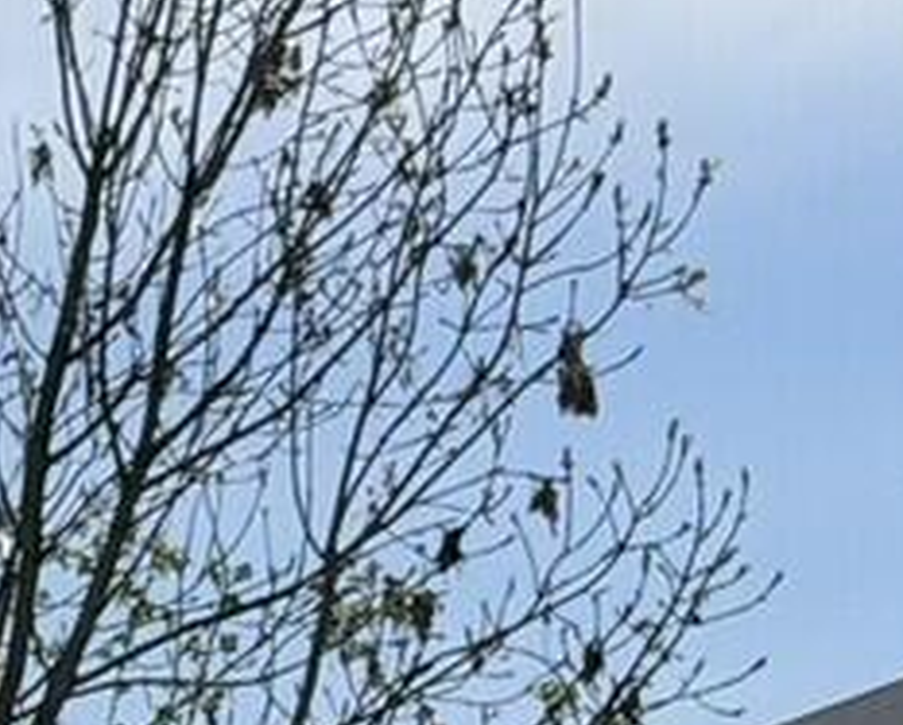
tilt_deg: +1.3
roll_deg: +1.3
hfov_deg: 6.2
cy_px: 1690
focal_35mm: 289
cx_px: -1709
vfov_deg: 5.2
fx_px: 7733
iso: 64
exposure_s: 1/7874
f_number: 1.78
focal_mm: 6.76
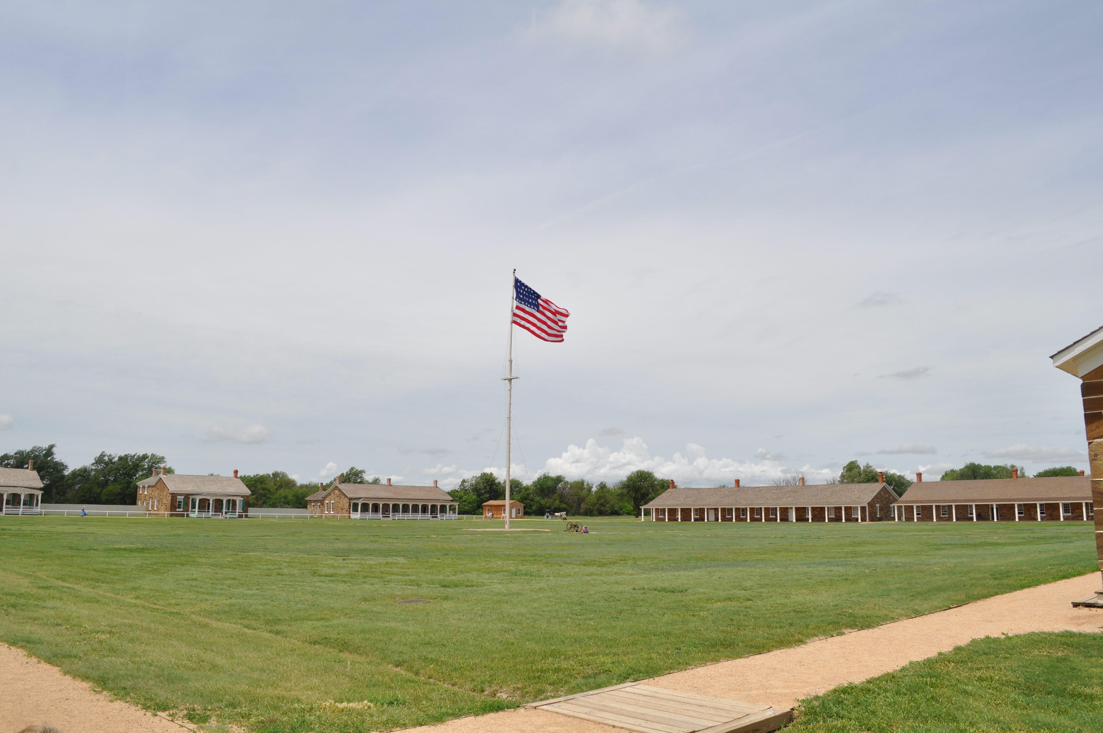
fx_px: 826
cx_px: 552
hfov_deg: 67.4
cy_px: 366
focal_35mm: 27
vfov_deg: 47.8
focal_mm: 18
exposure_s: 1/500
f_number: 11
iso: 200
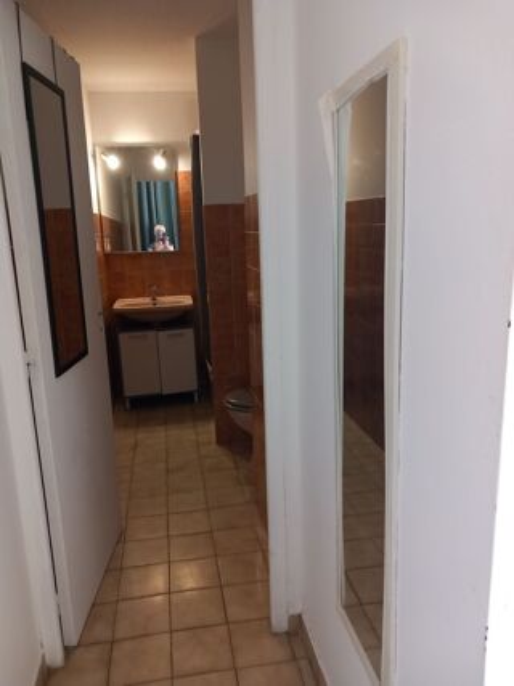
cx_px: 257
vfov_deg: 65.3
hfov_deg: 51.3
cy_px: 343
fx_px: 535
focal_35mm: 27
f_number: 1.8
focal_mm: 4
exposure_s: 1/25
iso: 250
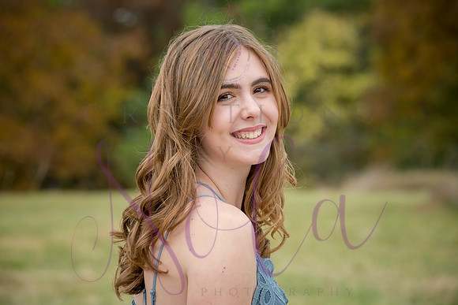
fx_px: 1718
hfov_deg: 15.2
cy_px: 152
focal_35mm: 135
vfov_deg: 10.2
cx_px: 229
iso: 800
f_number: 8
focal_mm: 135
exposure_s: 1/320
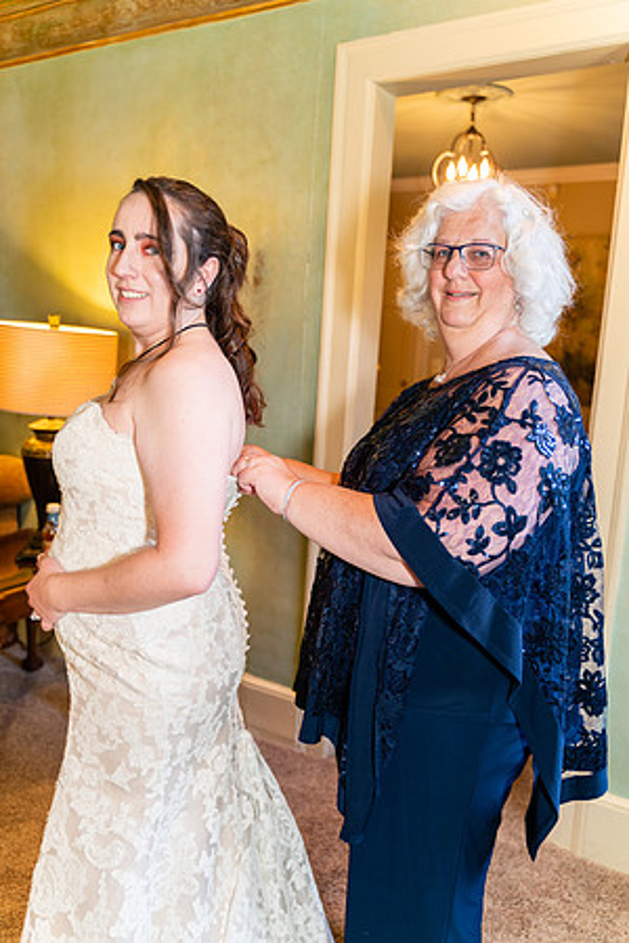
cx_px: 314
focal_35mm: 30
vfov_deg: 61.9
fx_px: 786
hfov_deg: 43.6
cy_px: 472
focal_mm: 30
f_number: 2.8
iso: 640
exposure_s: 1/60
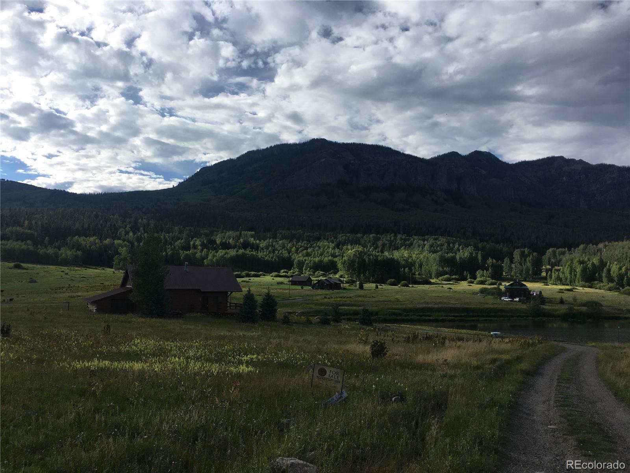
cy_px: 236
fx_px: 528
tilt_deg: +6.6
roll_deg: -1.3
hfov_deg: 61.7
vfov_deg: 48.2
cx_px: 315
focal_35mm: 29
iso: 25
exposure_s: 1/1425
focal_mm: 4.15
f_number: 2.2
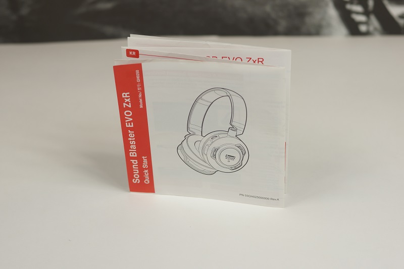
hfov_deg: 27.0
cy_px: 134
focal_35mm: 75
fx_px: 841
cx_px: 202
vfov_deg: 18.2
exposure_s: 1/100
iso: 100
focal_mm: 50
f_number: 4.5
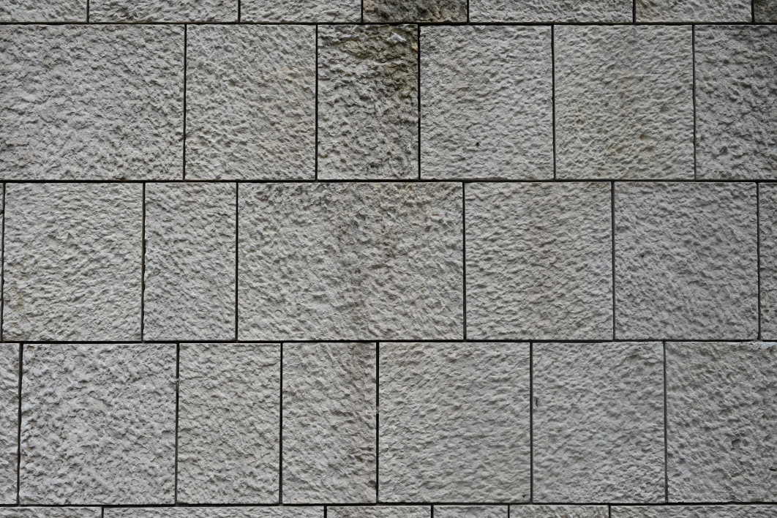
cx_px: 388
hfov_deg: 39.6
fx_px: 1079
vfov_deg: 27.0
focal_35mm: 50
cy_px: 259
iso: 100
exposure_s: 1/320
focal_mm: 50
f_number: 5.6
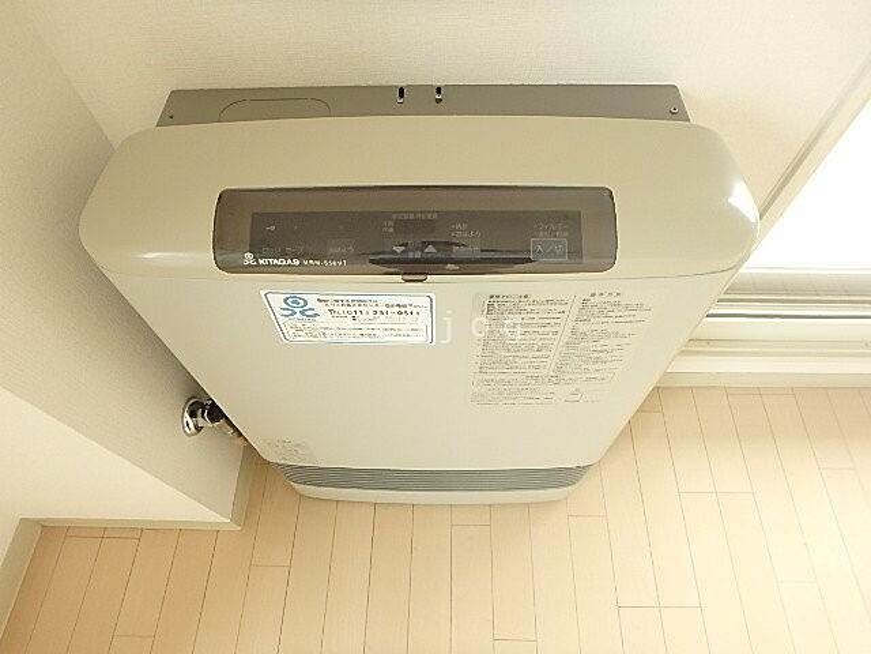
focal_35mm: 21
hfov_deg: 79.0
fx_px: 528
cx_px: 436
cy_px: 327
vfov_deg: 63.4
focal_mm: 3.7
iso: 200
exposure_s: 1/30
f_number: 3.5
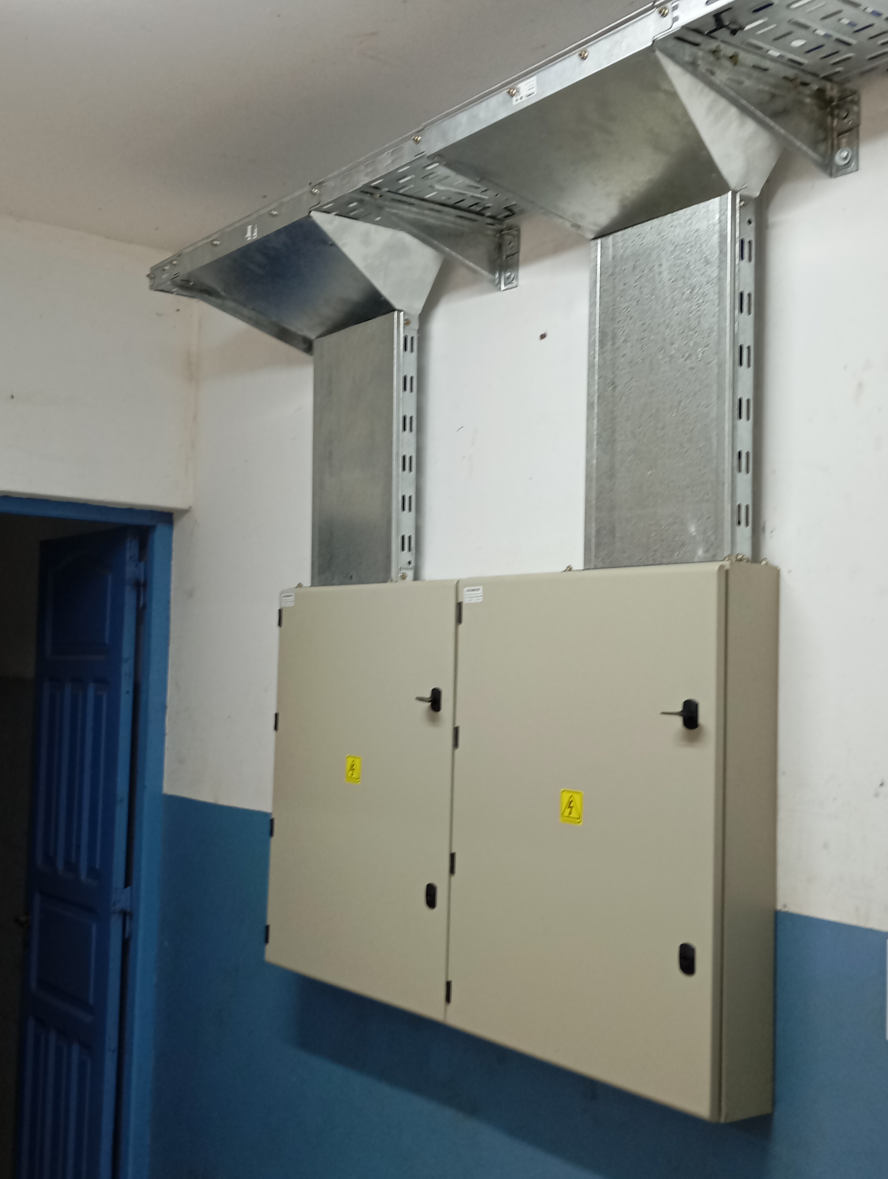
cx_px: 444
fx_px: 1467
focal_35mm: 43
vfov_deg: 43.8
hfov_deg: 33.7
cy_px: 590
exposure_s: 1/16.7
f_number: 1.8
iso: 318
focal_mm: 4.22
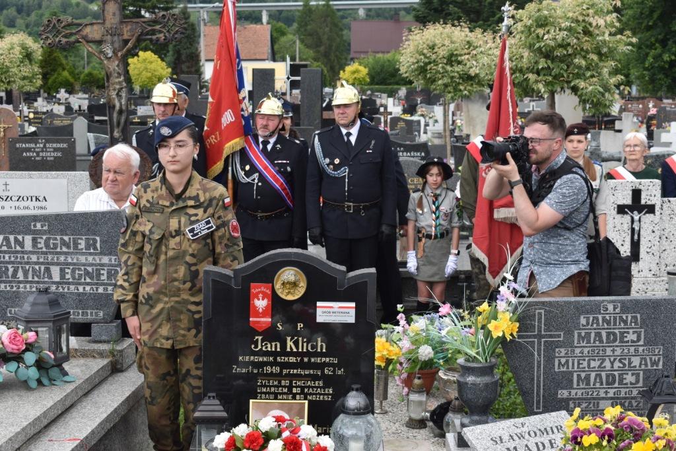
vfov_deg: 22.6
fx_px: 1127
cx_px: 338
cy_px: 226
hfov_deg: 33.4
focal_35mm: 60
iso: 280
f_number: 8
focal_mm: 40
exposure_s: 1/250
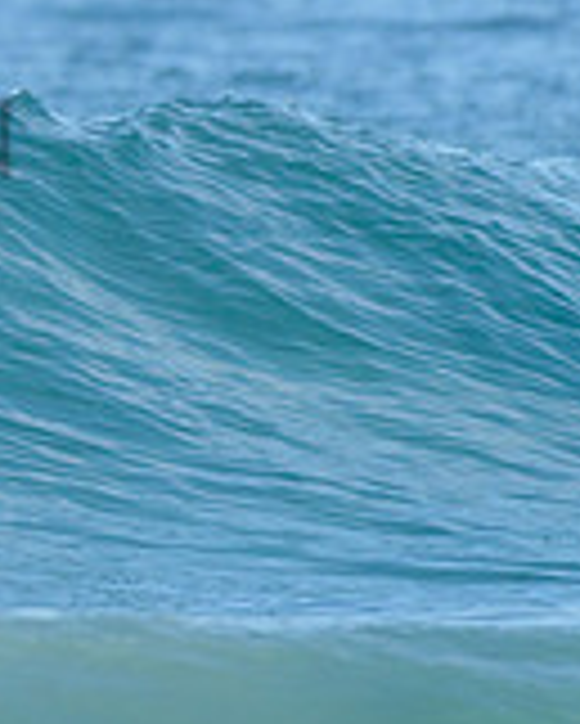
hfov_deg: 0.9
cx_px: -463
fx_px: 36314
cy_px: 74
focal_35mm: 1694
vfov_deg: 1.1
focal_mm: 500
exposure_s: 1/2000
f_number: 5.6
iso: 360
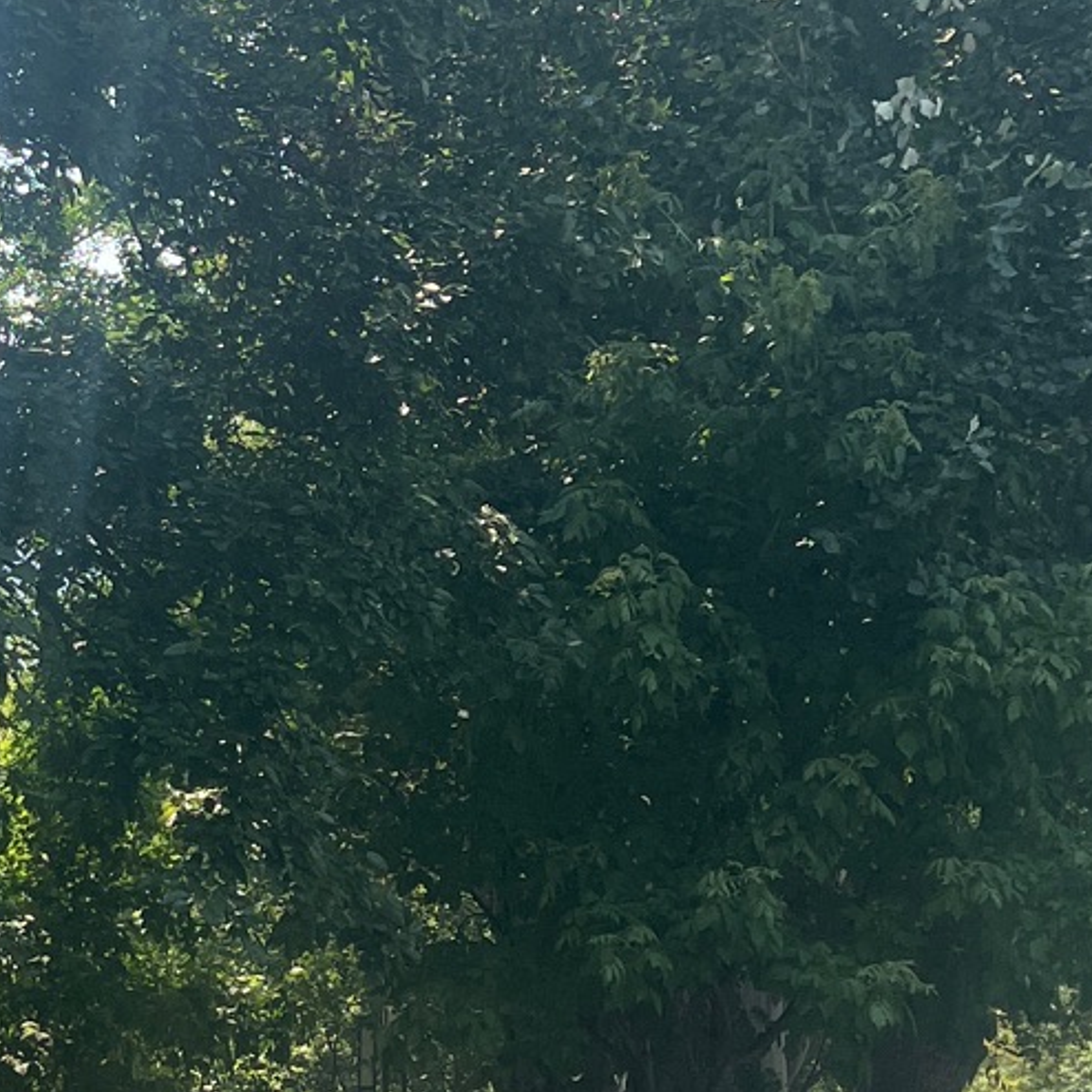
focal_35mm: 93
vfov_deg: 18.7
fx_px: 3319
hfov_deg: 18.2
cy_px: 546
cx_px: 22
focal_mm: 5.7
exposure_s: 1/1751
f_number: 1.5
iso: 50
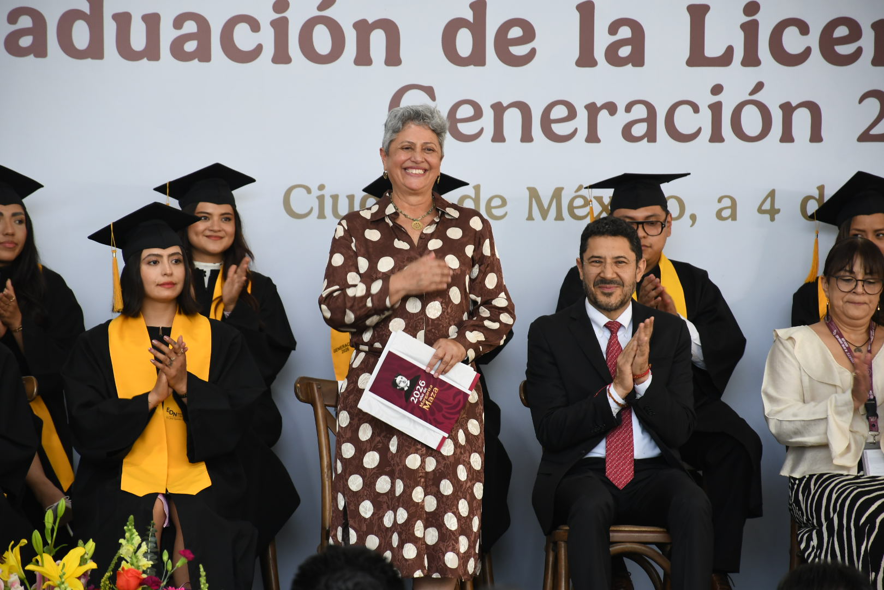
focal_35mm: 195
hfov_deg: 10.5
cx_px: 442
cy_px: 295
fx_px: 4788
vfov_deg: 7.0
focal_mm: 130
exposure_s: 1/125
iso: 640
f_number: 5.6
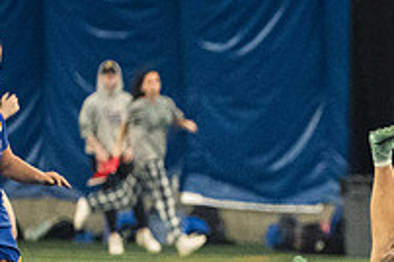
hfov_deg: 2.8
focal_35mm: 732
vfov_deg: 1.9
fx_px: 7999
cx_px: 447
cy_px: 291
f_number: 2.8
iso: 12800
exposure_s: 1/500
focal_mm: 170
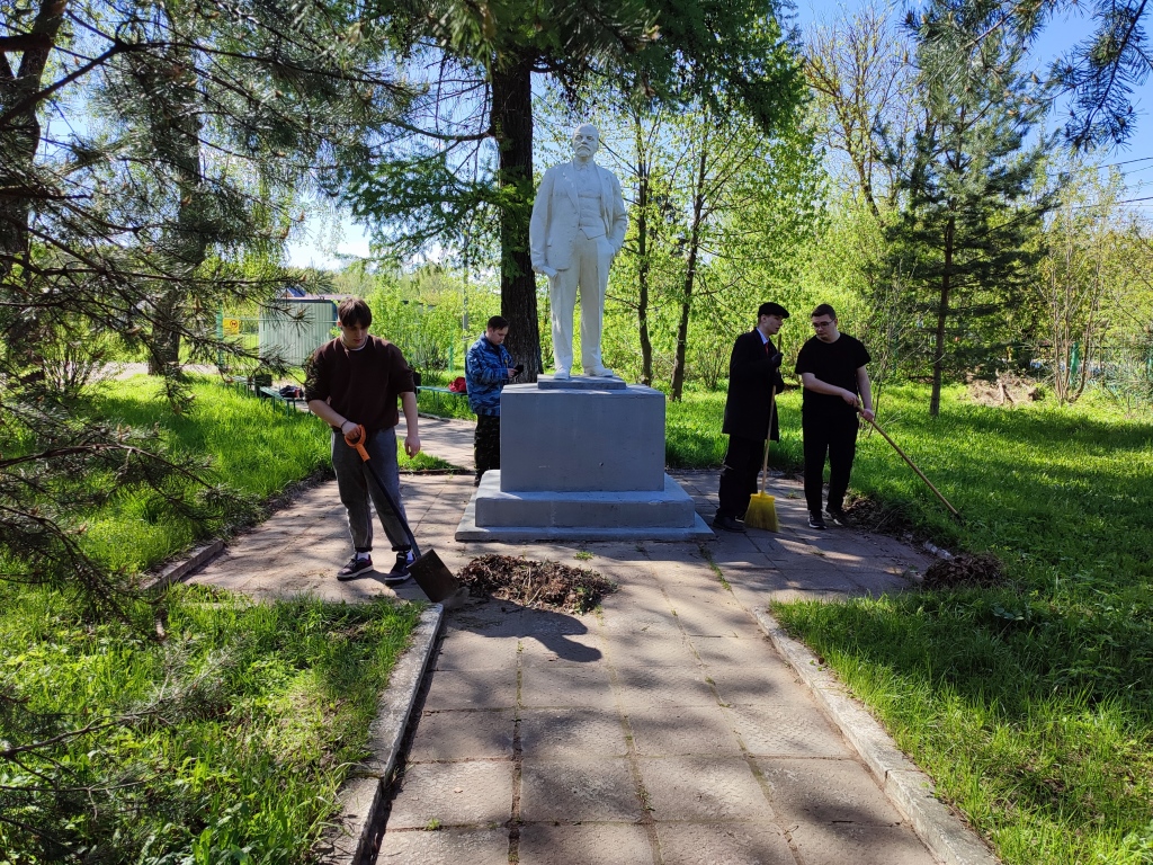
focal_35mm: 25
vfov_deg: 54.9
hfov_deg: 69.4
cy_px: 432
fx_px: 833
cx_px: 576
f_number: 1.9
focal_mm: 6.04
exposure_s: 1/418
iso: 50
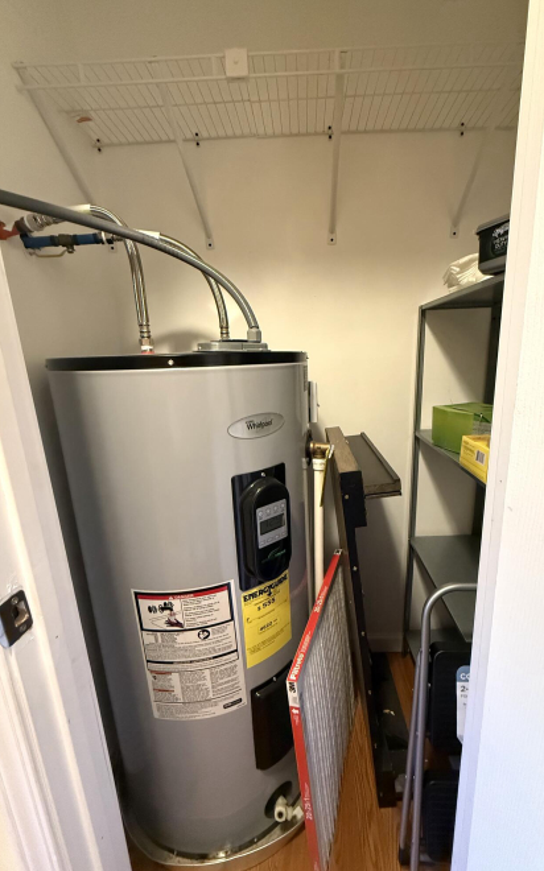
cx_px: 305
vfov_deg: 101.5
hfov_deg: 74.4
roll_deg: +2.1
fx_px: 356
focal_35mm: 15
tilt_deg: -13.4
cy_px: 439
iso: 800
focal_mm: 2.22
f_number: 2.2
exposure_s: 1/60
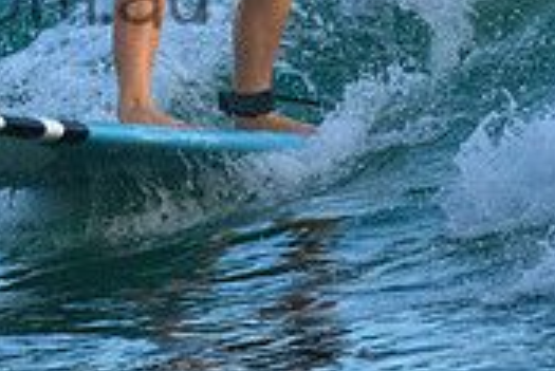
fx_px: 40979
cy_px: -49
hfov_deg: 0.8
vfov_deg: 0.5
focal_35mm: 2656
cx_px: -127
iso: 5600
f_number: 11
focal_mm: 800
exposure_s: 1/2000
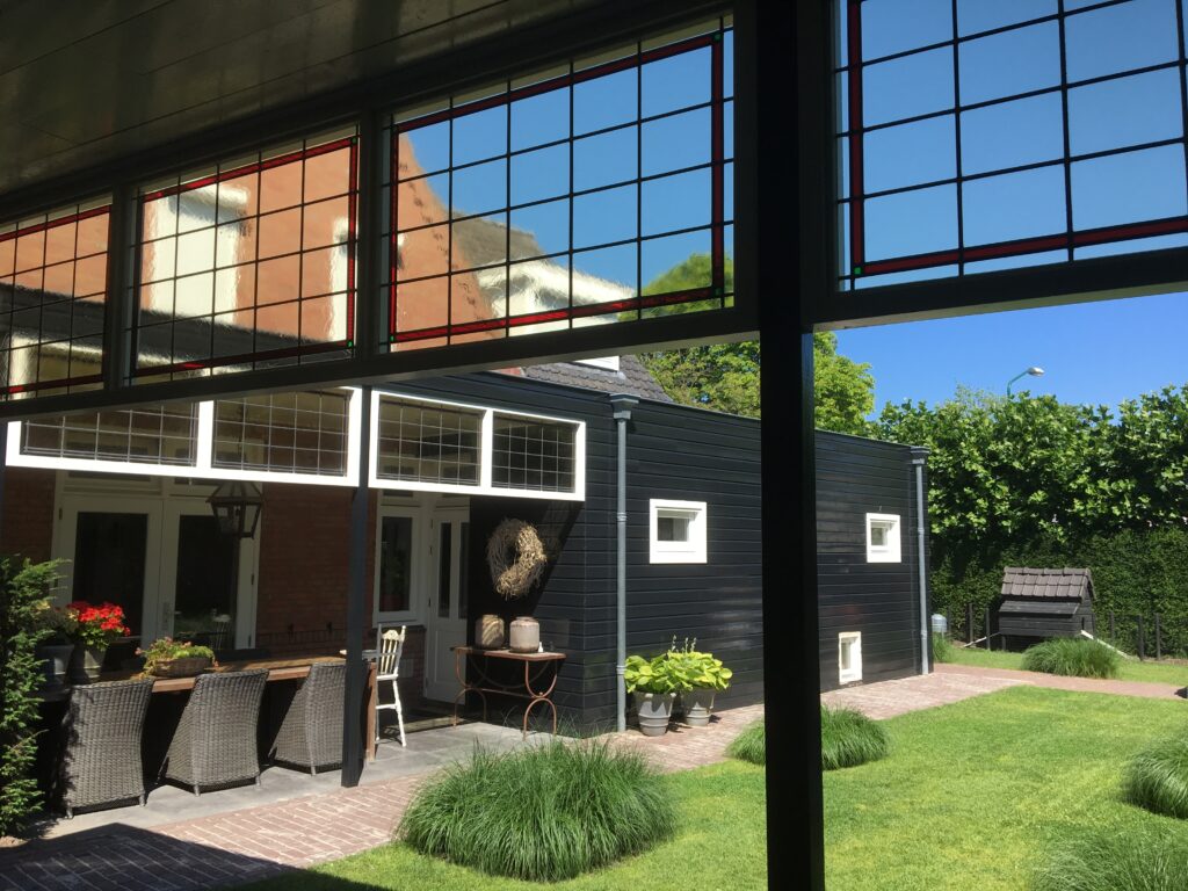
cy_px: 446
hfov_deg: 61.7
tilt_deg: +6.6
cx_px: 594
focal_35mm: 29
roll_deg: -0.4
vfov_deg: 48.2
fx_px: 995
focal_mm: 4.15
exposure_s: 1/962
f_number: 2.2
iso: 25
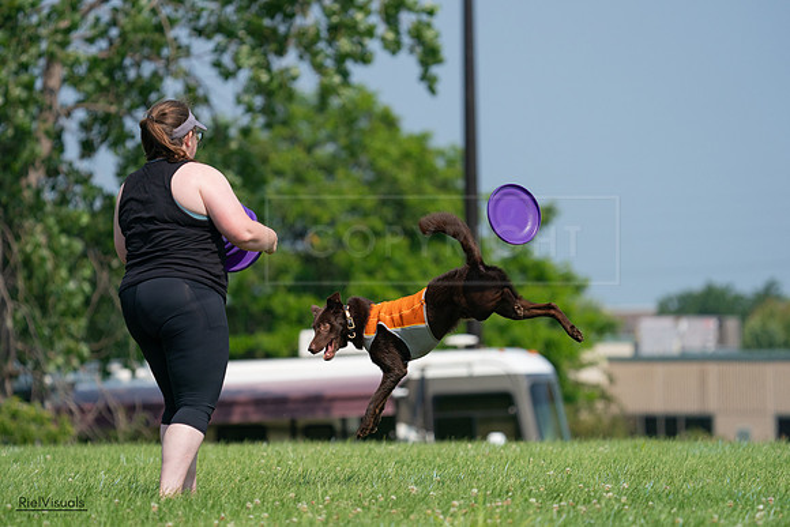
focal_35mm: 324
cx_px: 395
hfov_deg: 6.4
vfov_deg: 4.2
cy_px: 264
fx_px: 7111
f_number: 6.3
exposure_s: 1/4000
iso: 1000
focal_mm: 324
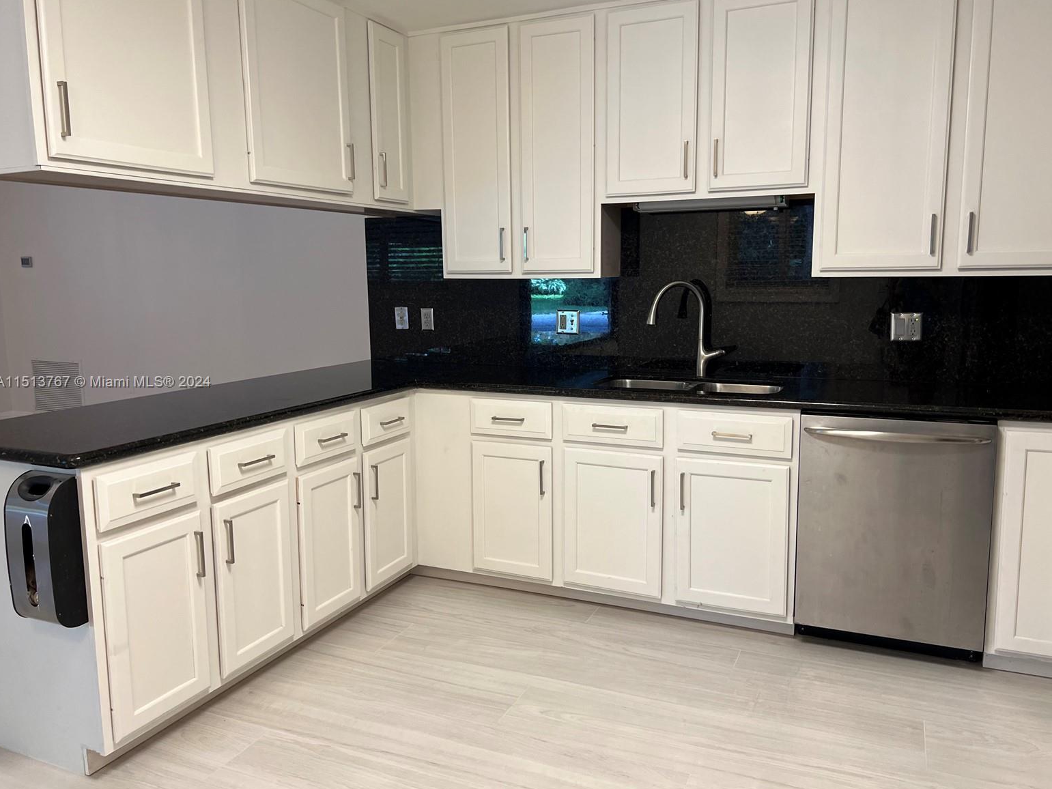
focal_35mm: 27
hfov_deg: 65.3
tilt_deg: -7.2
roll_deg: -0.1
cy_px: 383
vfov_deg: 51.4
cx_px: 539
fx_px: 821
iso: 125
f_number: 1.5
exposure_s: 1/120
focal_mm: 5.7
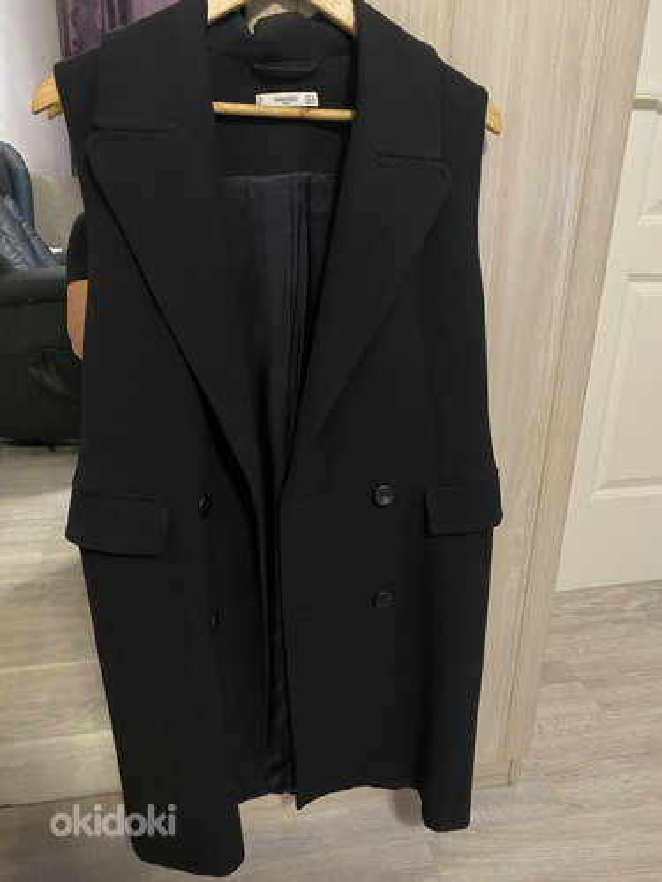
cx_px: 331
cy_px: 441
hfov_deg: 53.1
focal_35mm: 26
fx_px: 663
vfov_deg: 67.3
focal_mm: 4.25
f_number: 1.8
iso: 800
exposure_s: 1/25
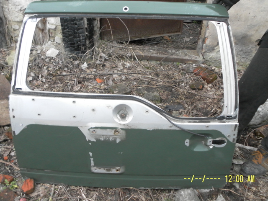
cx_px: 134
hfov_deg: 55.4
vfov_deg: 42.9
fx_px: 255
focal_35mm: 33
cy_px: 100
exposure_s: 1/50
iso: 200
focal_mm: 5.8
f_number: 3.5
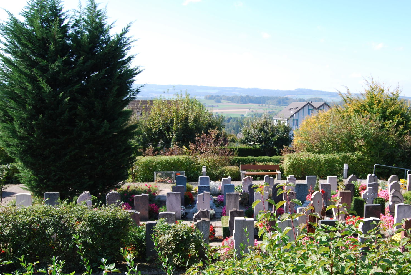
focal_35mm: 35
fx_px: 400
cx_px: 246
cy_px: 172
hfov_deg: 54.0
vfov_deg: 37.7
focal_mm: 18
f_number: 5.6
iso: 100
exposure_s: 1/125
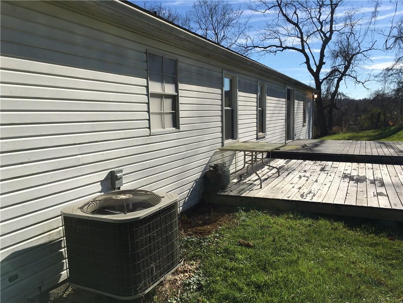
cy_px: 152
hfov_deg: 61.7
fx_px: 338
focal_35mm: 29
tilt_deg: -5.6
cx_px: 202
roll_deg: +0.8
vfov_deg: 48.2
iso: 25
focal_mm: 4.15
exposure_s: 1/2262
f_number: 2.2
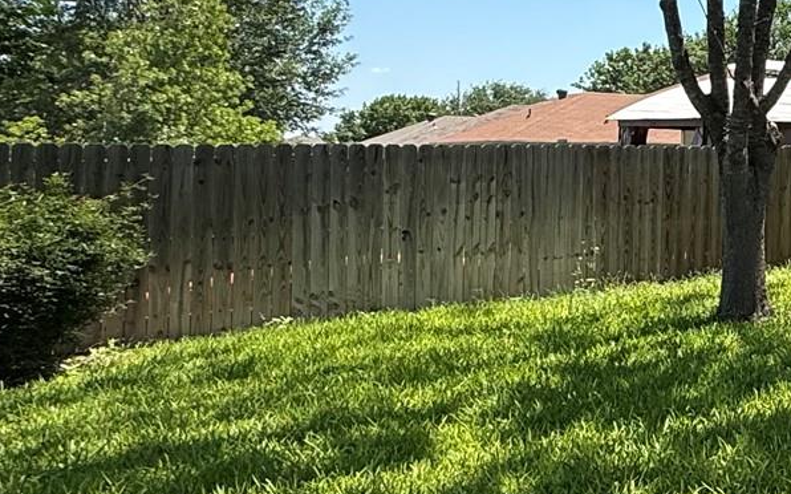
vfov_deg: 25.1
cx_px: 1189
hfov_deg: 27.3
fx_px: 1099
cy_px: 131
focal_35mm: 51
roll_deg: -0.6
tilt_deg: +1.9
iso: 50
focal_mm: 2.22
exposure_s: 1/955
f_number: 2.2
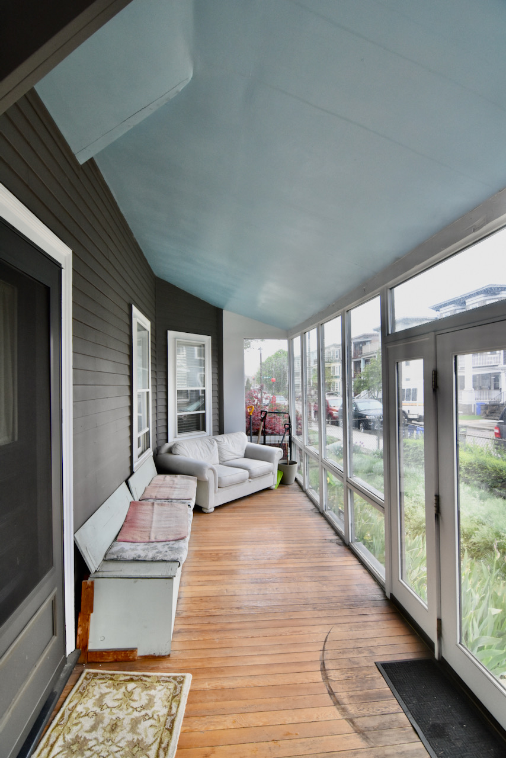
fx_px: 348
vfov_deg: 95.0
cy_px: 379
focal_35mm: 16
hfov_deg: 72.1
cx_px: 253
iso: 800
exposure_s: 1/160
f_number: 6.3
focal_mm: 11
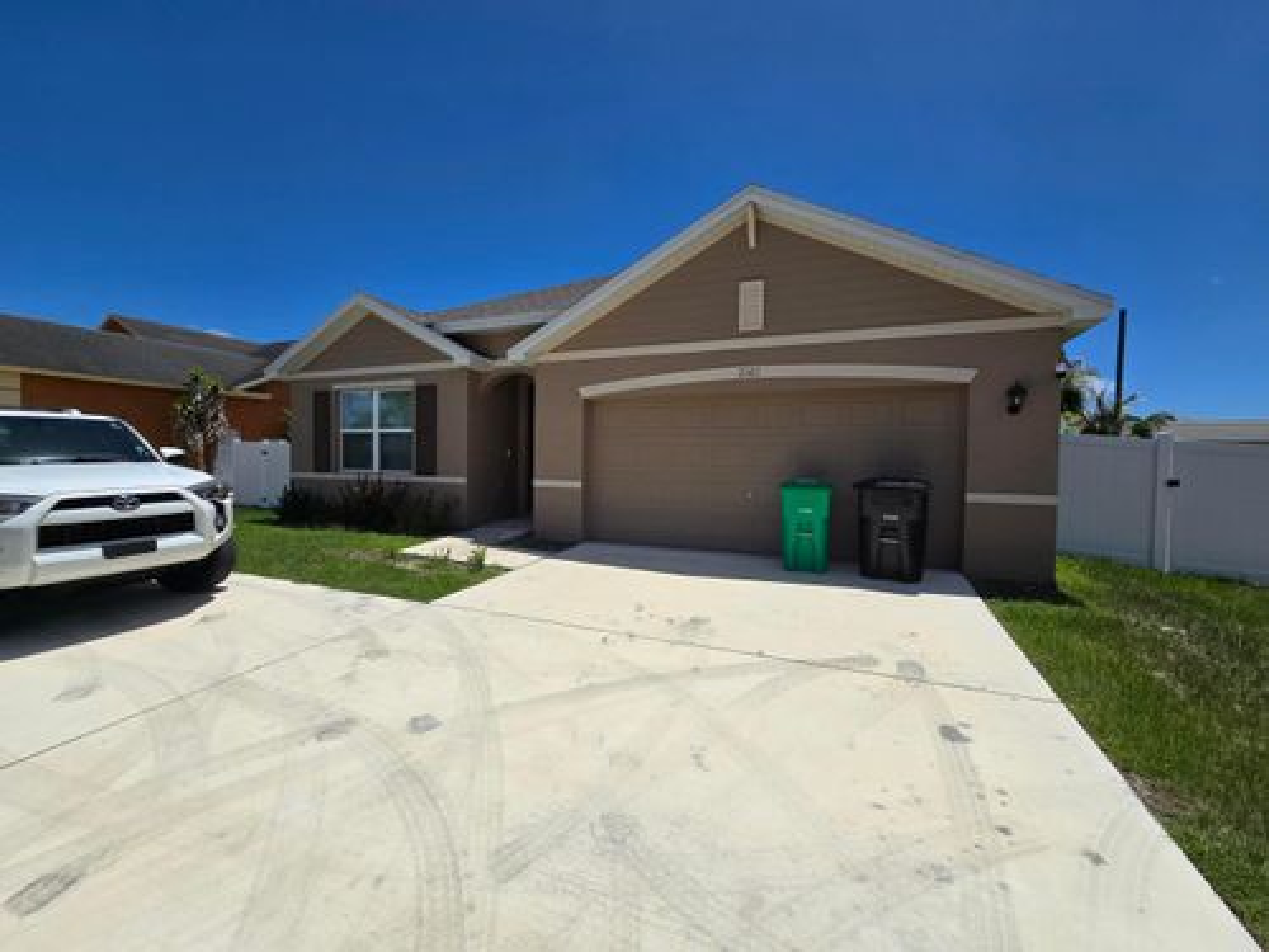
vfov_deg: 89.9
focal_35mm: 13
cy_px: 476
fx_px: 477
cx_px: 634
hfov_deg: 106.2
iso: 50
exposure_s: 1/5172
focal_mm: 2.2
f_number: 2.2
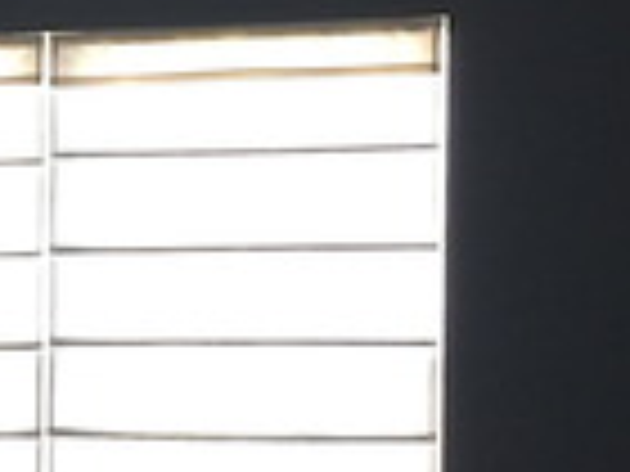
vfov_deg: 11.1
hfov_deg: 14.2
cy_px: 454
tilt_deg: -3.1
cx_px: -184
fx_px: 2421
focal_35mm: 133
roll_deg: -0.3
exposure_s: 1/30
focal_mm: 4.15
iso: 40
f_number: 2.2
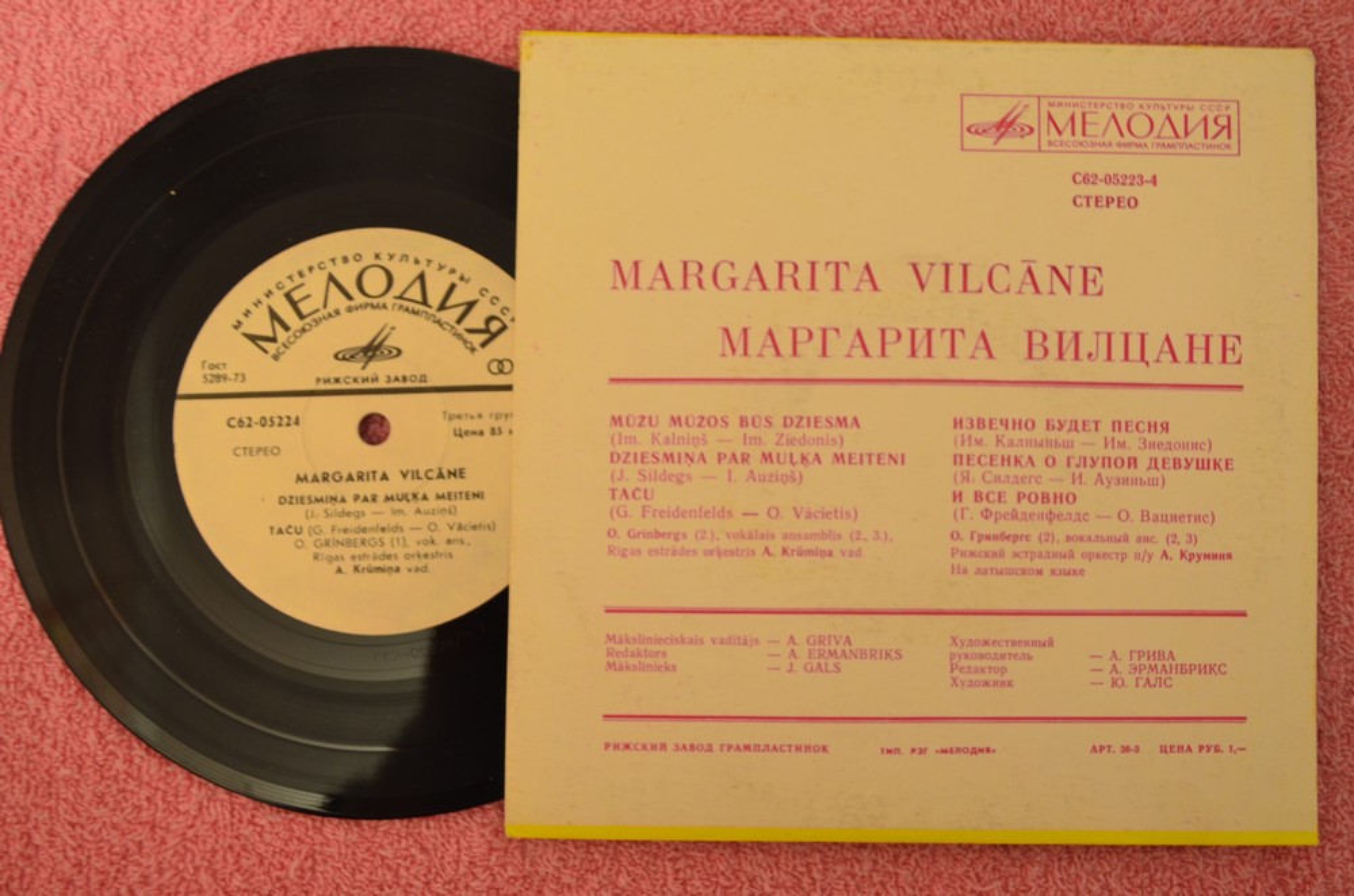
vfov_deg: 34.1
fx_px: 1464
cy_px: 448
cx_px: 677
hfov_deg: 49.6
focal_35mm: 39
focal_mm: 26
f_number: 5
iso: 400
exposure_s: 1/4
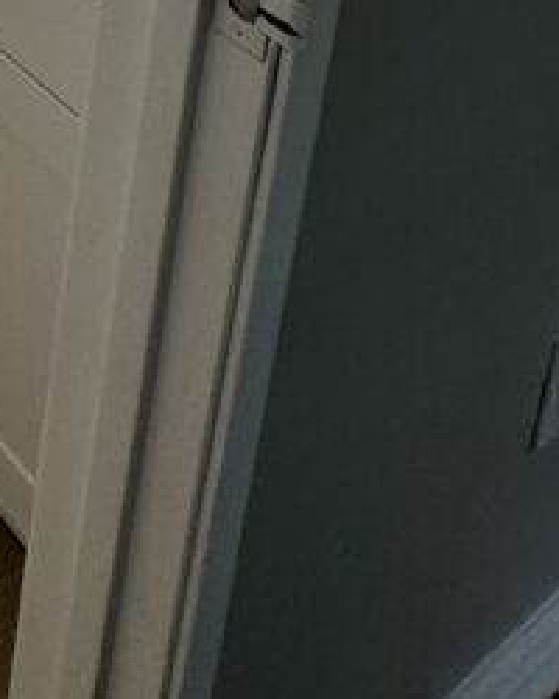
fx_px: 1158
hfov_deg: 19.6
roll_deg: +0.6
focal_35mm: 56
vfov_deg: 21.9
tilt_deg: -14.4
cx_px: -467
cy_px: -542
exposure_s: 1/60
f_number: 2.2
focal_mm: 2.22
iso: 160
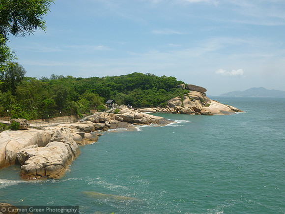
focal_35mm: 36
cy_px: 107
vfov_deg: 39.7
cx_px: 142
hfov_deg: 51.4
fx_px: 296
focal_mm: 6.5
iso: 100
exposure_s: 1/1000
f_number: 3.6
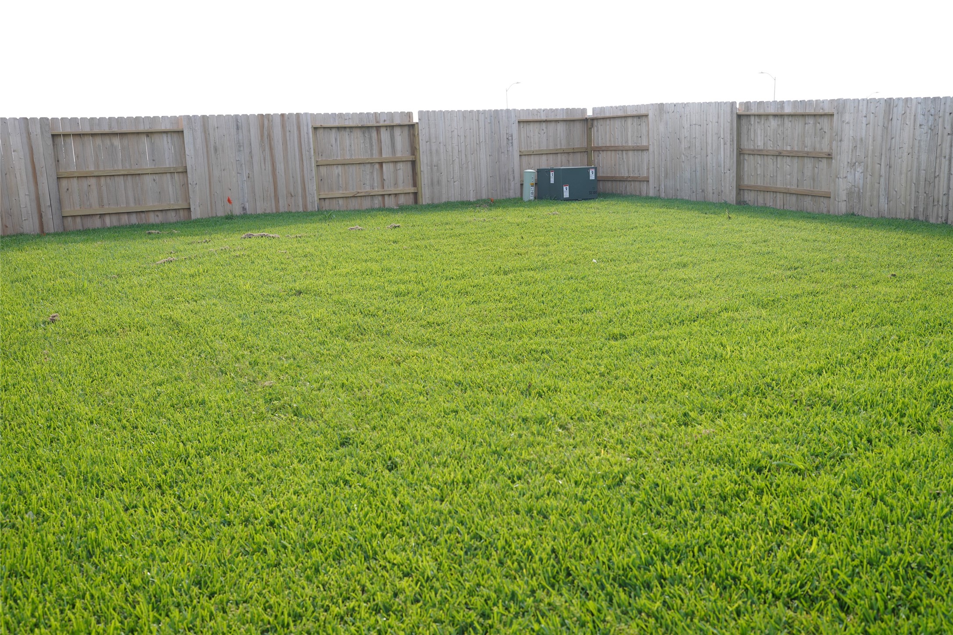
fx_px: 926
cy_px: 318
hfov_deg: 54.4
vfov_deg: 37.9
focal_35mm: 35
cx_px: 476
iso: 100
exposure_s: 1/200
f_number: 5
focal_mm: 35
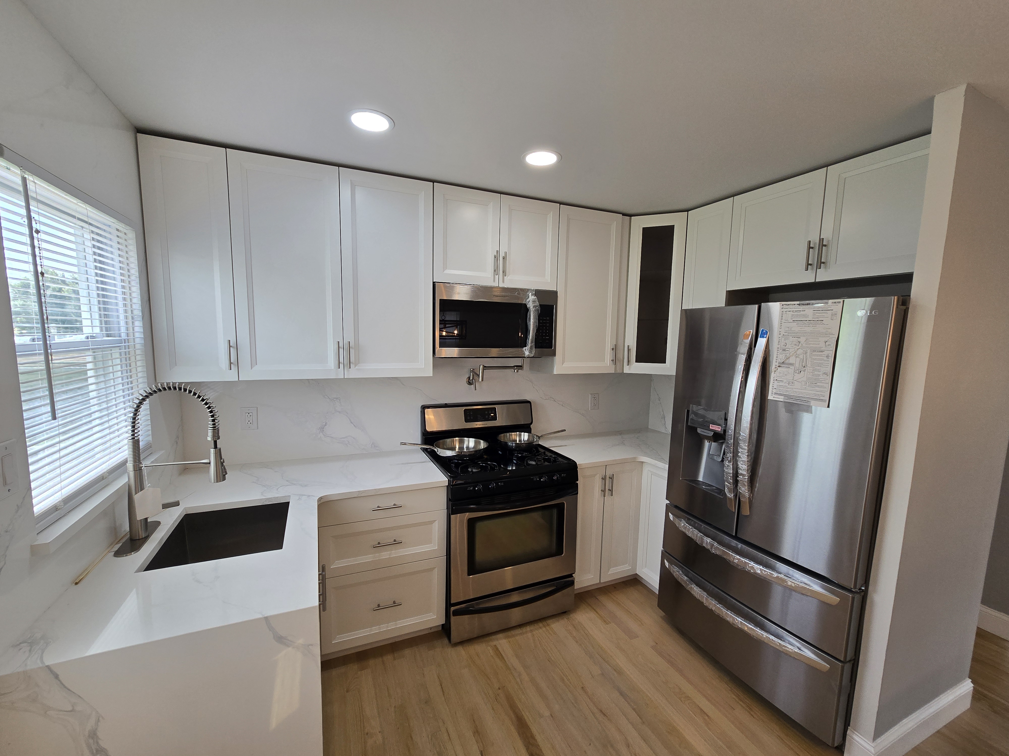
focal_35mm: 13
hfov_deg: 106.2
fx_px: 379
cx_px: 504
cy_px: 378
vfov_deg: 89.9
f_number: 2.2
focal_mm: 2.2
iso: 50
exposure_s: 1/153
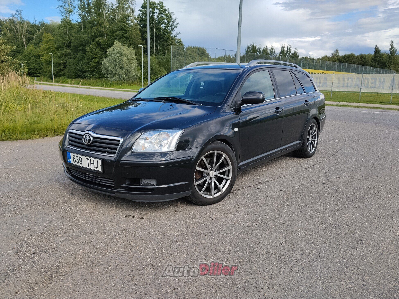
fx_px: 334
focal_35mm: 29
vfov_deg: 48.2
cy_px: 150
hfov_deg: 61.7
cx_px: 200
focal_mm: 4.22
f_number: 1.8
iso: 50
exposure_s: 1/1320
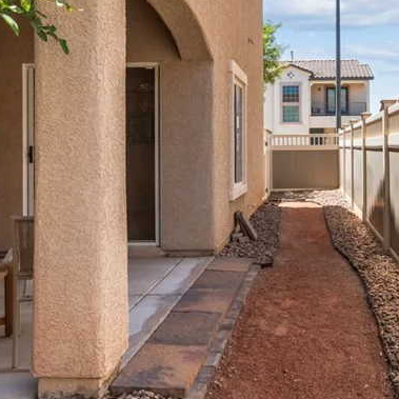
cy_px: 142
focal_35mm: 39
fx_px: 509
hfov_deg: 41.4
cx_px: 307
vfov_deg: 42.4
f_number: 8
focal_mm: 17
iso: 400
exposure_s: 1/8000
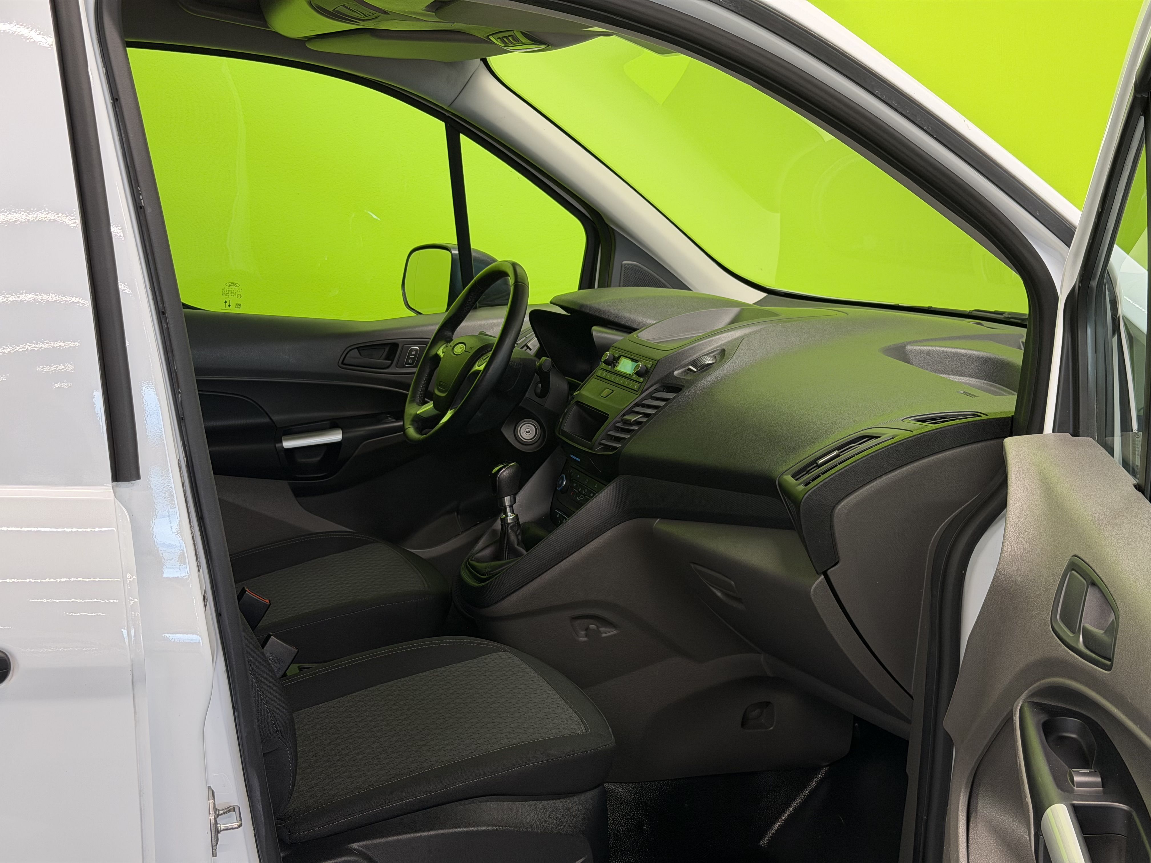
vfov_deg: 30.3
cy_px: 432
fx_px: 1596
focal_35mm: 48
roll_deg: -0.5
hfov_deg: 39.7
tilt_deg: -10.5
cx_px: 576
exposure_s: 1/60
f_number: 1.78
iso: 160
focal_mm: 6.76
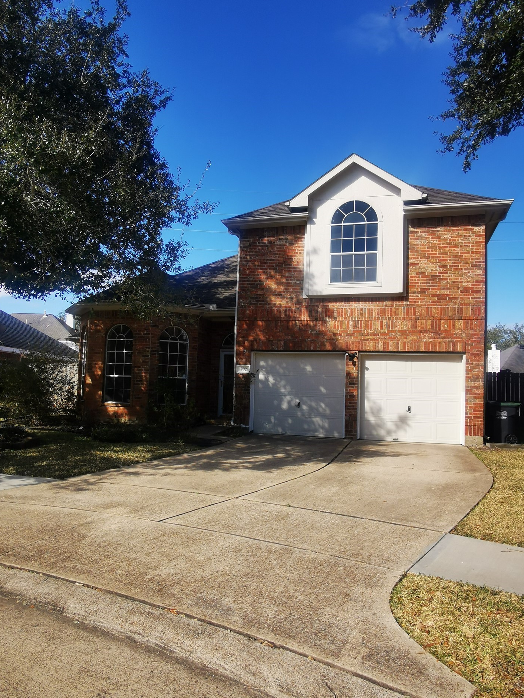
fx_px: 505
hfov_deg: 54.9
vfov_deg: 69.4
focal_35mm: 25
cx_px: 257
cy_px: 362
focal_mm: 2.35
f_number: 2.2
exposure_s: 1/1035
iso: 50
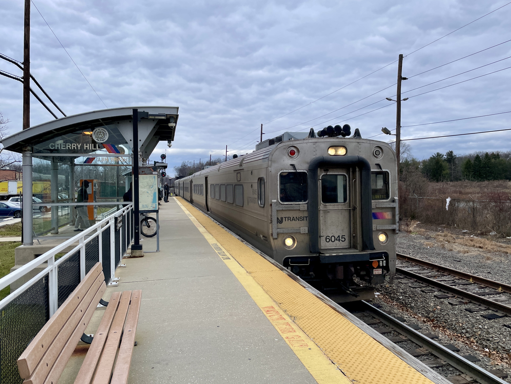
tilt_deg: +0.2
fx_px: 399
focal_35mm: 27
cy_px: 186
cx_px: 257
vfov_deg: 51.3
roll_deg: +0.5
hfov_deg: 65.3
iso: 32
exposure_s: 1/1742
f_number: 1.6
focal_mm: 4.2
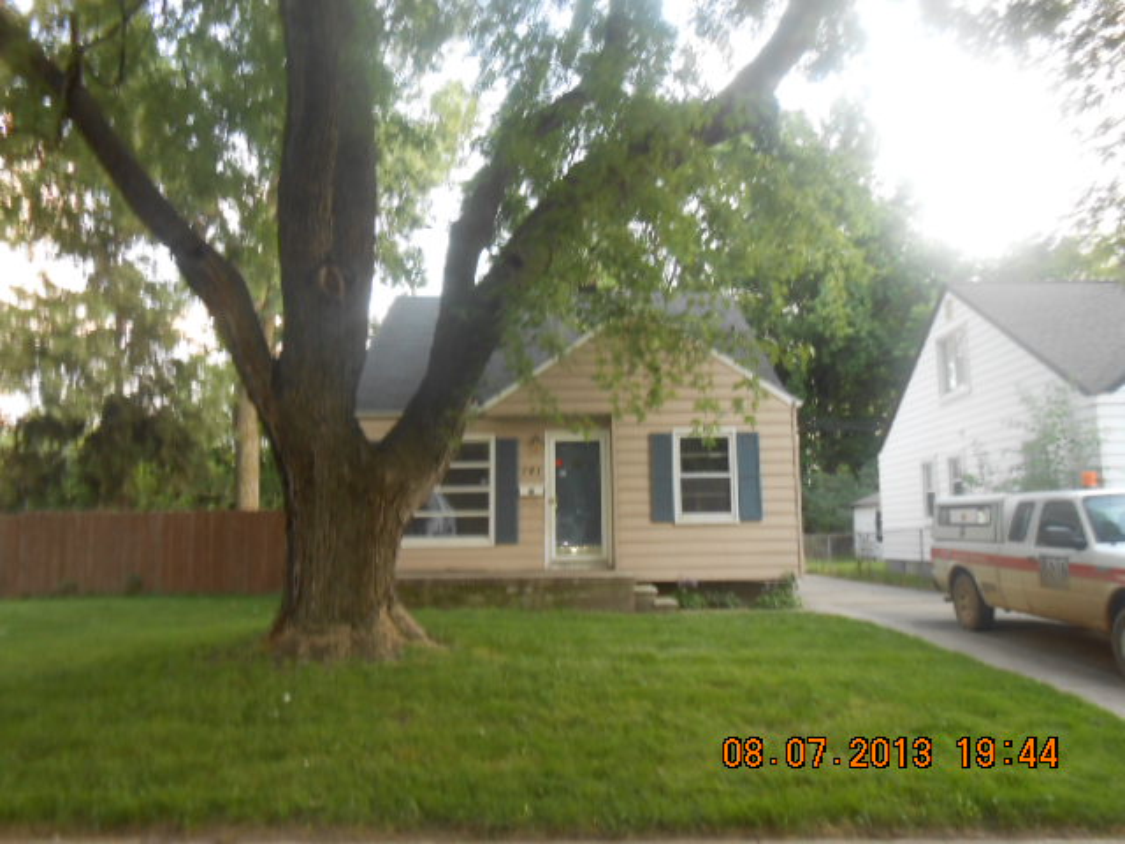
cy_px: 422
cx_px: 562
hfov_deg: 67.3
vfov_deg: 53.1
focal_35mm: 26
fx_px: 845
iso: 160
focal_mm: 4.6
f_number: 3.5
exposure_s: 1/30
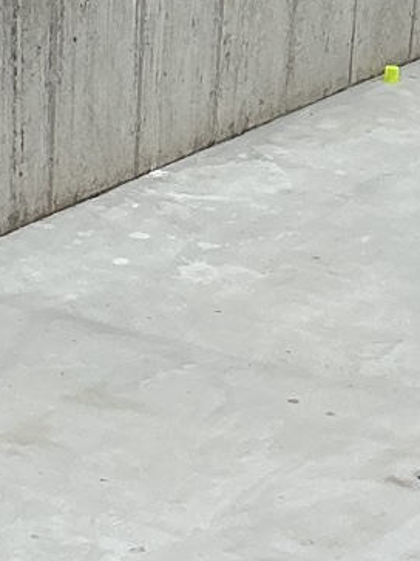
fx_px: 2590
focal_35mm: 160
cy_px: 440
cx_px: 147
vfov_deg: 12.3
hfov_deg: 9.3
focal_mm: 3
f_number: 1.8
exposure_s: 1/1221
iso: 25
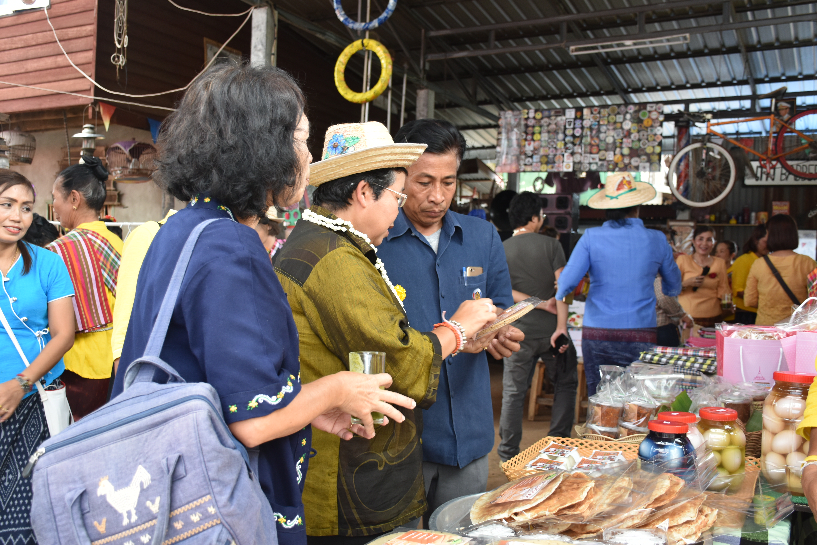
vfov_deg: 36.9
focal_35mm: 36
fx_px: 817
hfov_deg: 53.1
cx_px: 408
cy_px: 272
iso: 400
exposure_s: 1/100
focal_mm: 24
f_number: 4.5
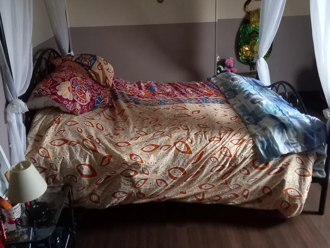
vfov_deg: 41.4
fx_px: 324
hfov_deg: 54.0
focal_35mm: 34
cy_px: 88
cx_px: 162
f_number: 2
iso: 1000
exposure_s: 1/16.7
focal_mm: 4.6
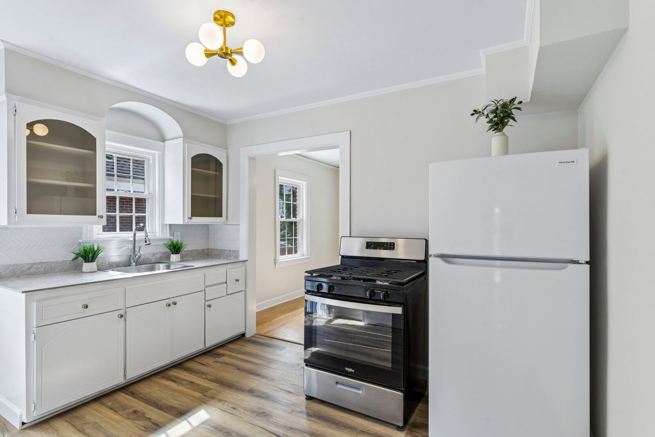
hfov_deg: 90.0
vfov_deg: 67.4
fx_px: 327
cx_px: 328
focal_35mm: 18
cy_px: 218
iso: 200
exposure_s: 1/20
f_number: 9
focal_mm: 18
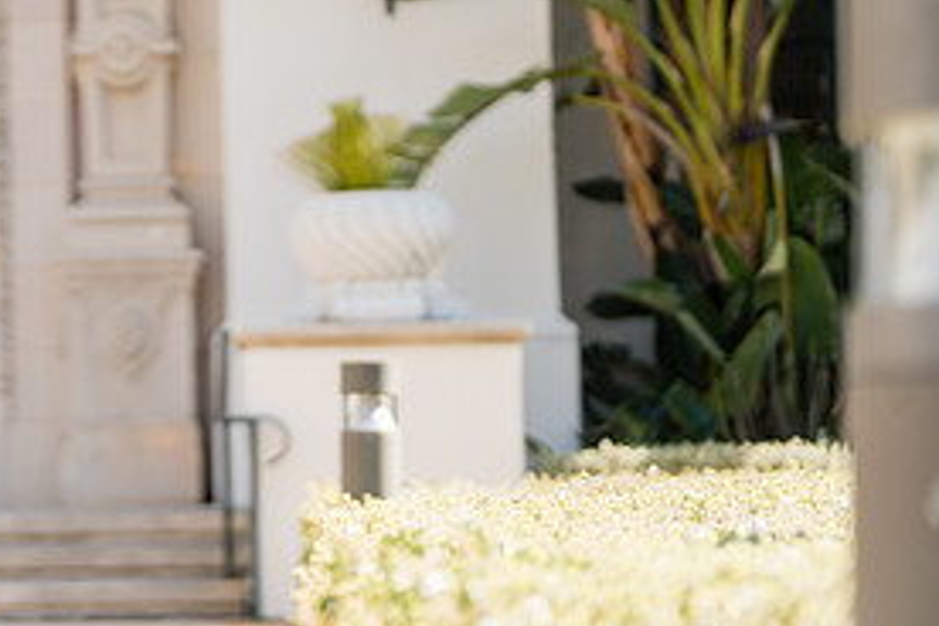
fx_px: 2739
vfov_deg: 13.0
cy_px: 332
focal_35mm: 105
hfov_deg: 18.8
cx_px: -41
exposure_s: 1/4000
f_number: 1.2
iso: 125
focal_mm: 50
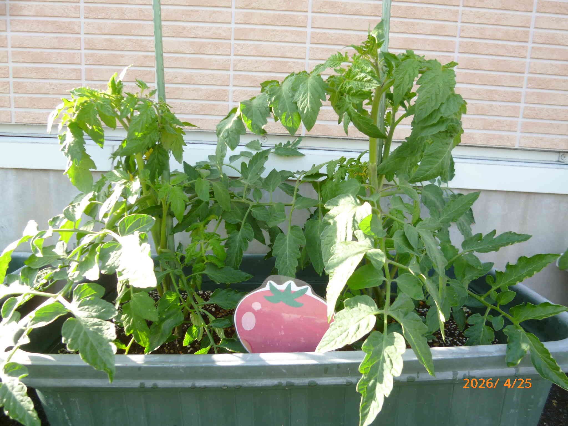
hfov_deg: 71.6
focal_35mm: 24
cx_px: 284
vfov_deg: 56.8
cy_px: 213
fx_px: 394
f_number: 2.5
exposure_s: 1/160
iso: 100
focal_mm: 4.3
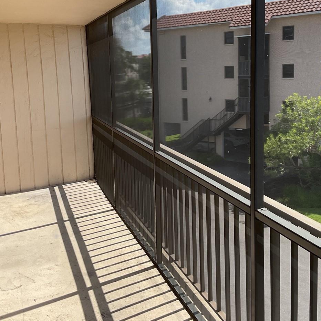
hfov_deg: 38.3
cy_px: 126
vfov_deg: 38.2
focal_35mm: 44
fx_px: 462
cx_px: 182
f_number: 1.8
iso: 16
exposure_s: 1/657
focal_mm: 3
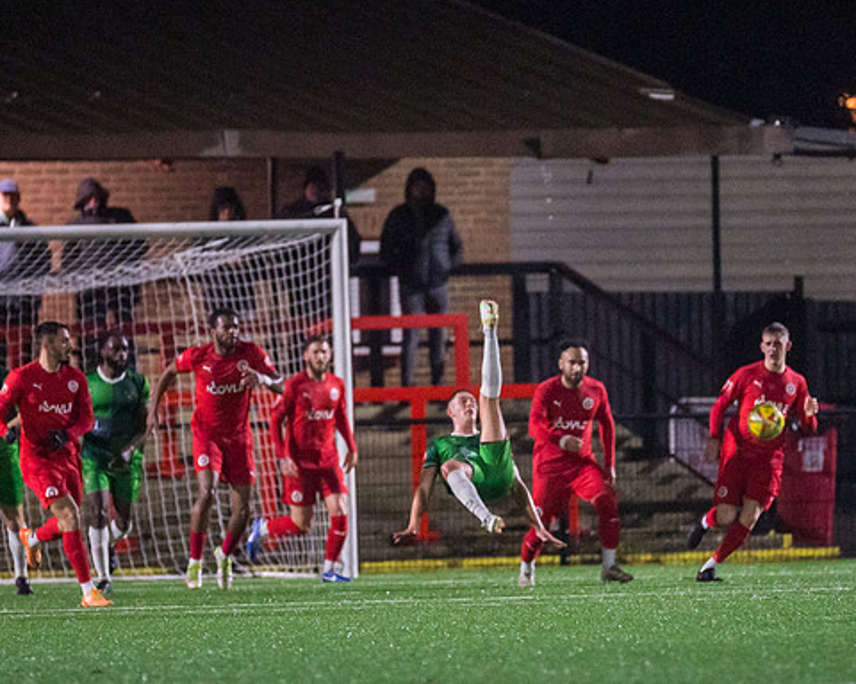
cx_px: 510
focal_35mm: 593
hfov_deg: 3.3
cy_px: 367
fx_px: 15023
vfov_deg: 2.6
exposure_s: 1/800
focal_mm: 270
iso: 8000
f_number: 2.8
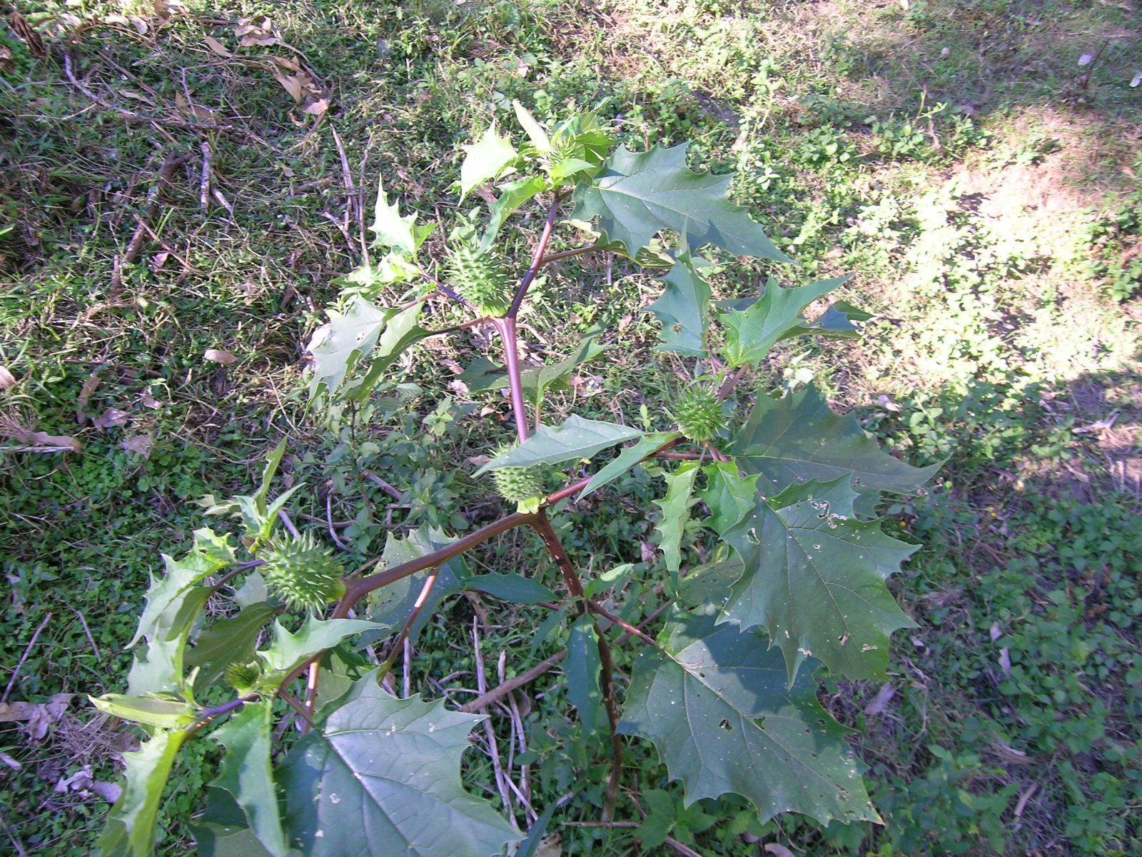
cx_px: 571
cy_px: 428
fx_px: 924
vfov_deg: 49.7
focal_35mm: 28
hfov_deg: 63.4
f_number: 4
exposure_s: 1/28.6
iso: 50
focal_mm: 5.8
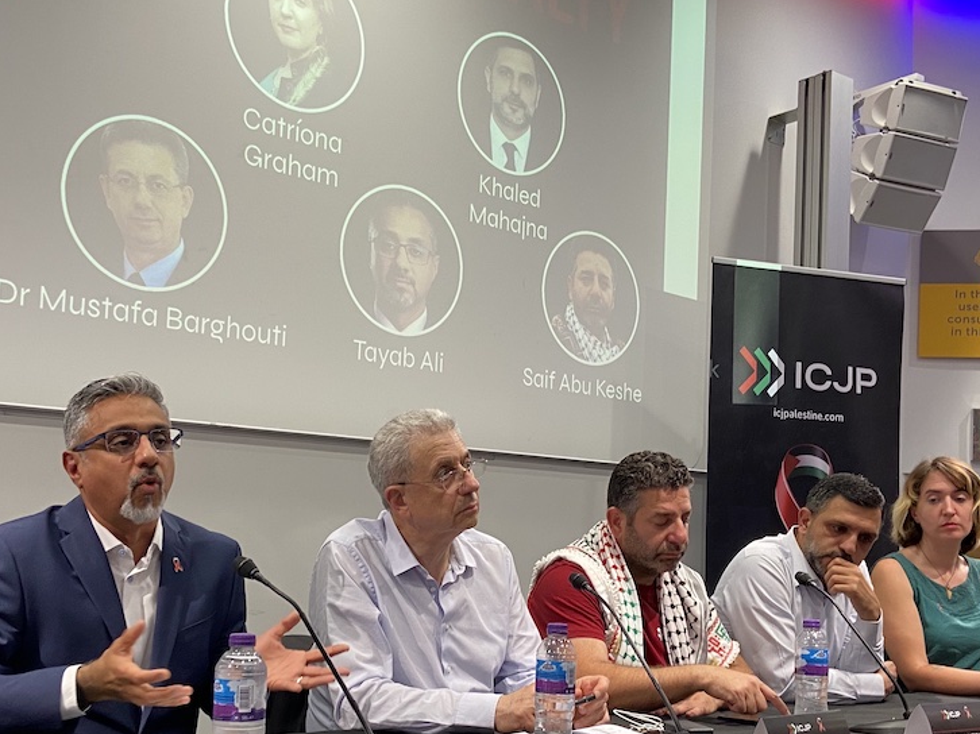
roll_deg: -2.0
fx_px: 1217
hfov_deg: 43.8
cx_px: 463
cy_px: 465
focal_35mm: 43
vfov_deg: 33.4
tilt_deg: +2.9
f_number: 1.8
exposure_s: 1/64
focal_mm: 4.25
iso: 100
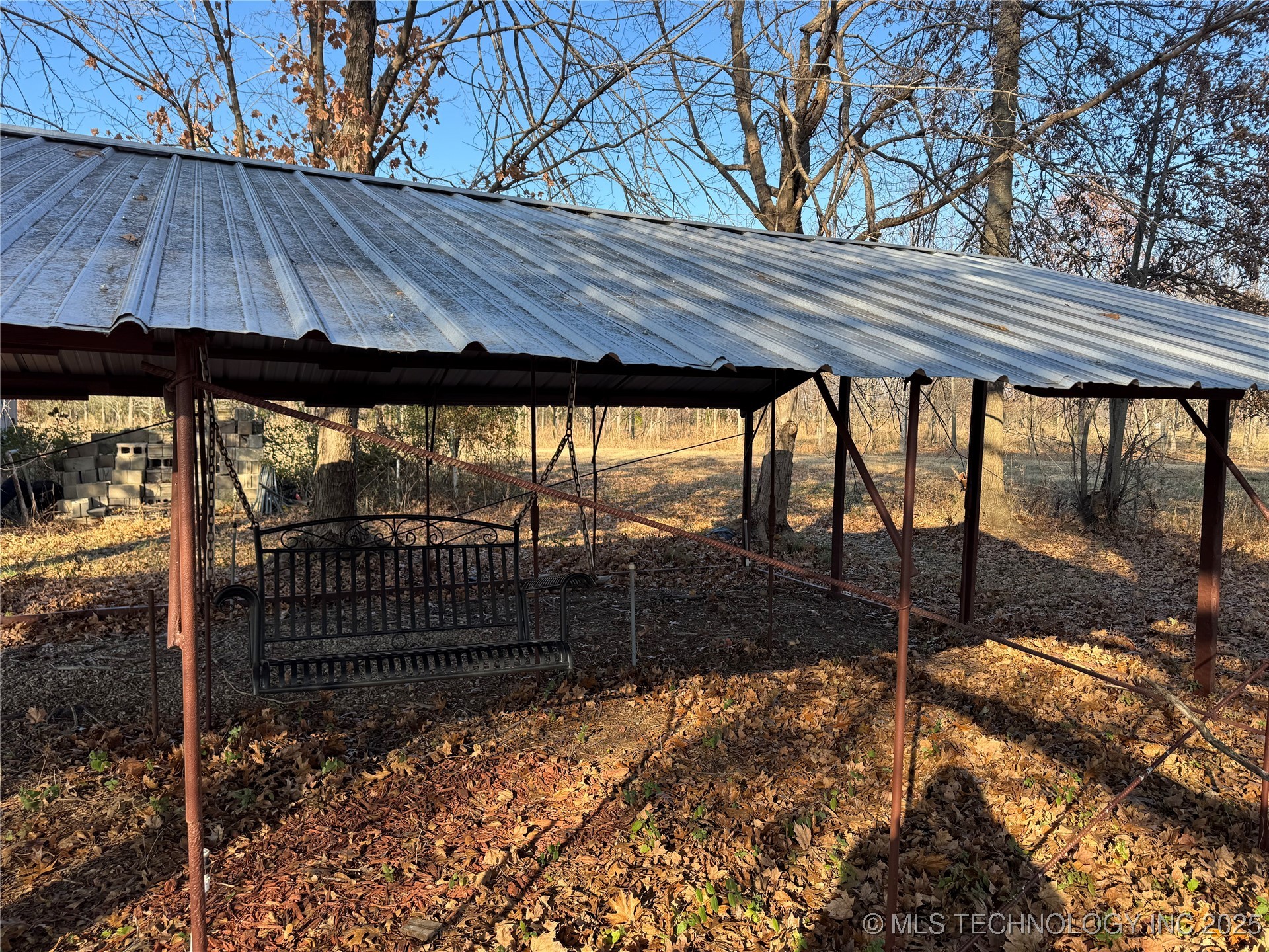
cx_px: 634
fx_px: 880
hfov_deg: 71.6
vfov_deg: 56.8
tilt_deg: -3.9
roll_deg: -0.8
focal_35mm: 24
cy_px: 476
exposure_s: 1/995
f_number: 1.78
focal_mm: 6.76
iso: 80
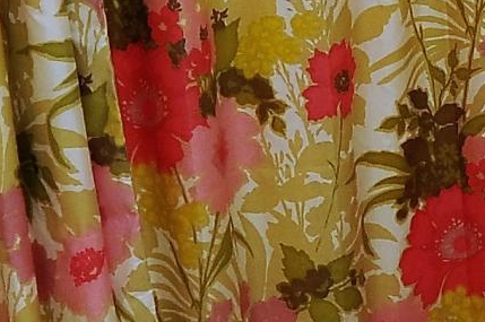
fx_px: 1696
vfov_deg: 10.8
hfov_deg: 14.4
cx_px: 866
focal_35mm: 126
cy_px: 94
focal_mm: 18
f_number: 11
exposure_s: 1/60
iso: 800
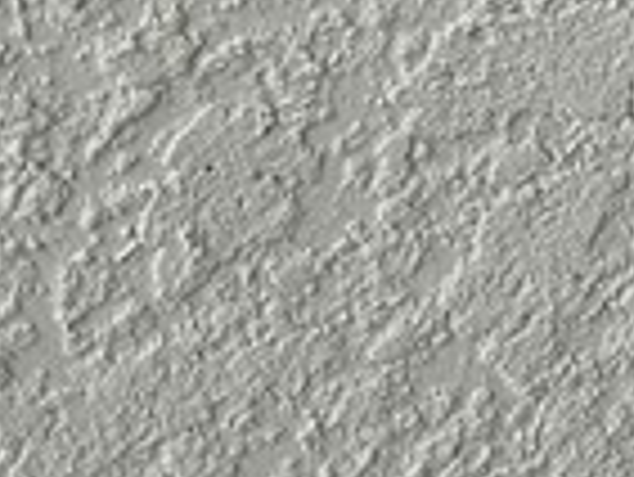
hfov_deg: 9.6
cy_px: -4
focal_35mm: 167
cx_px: 1794
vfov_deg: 8.8
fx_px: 3061
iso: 25
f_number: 1.8
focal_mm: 5.4
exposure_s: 1/358
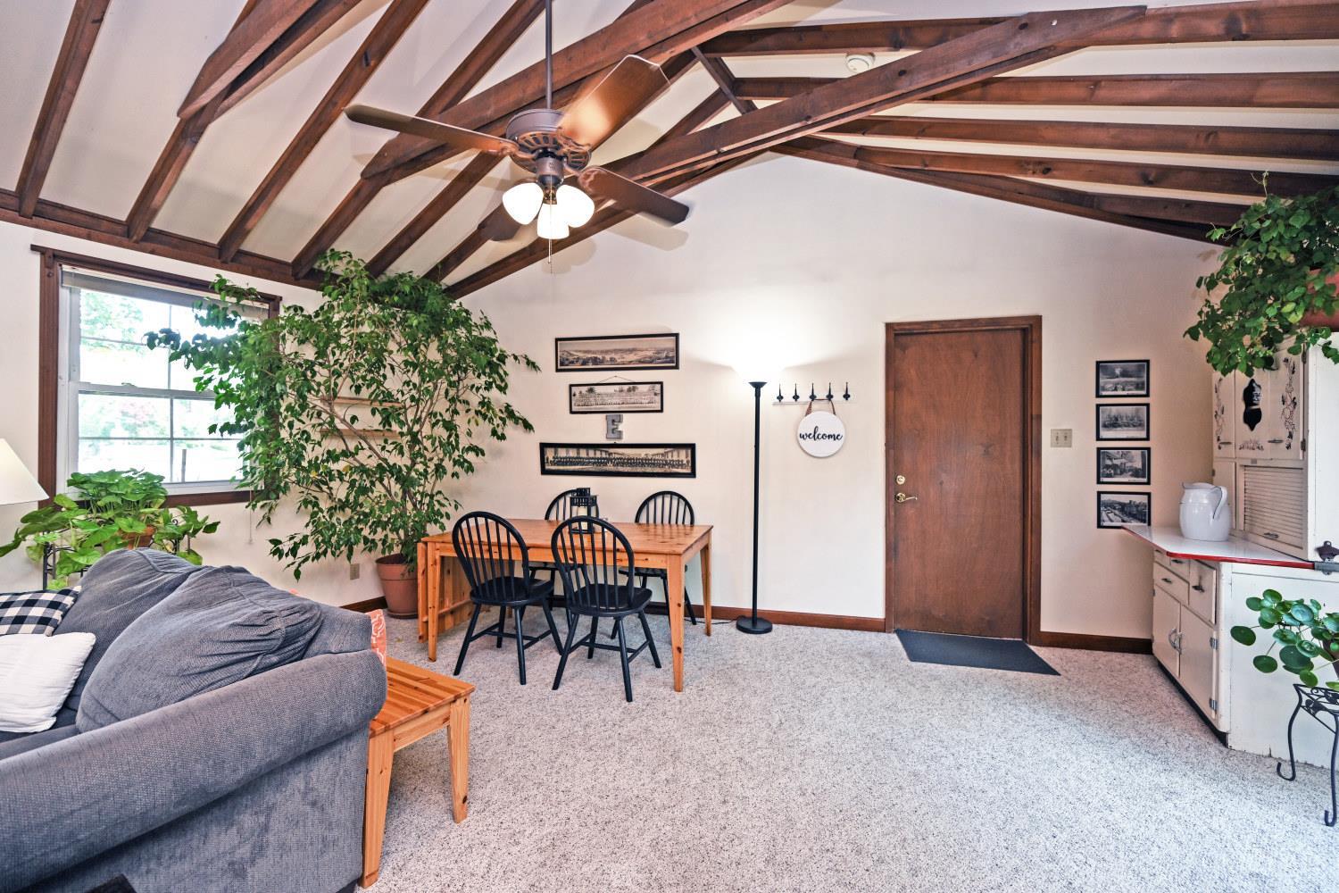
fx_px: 521
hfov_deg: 104.3
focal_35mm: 14
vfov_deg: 81.2
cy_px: 446
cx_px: 670
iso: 280
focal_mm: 14
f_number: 4
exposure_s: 1/60
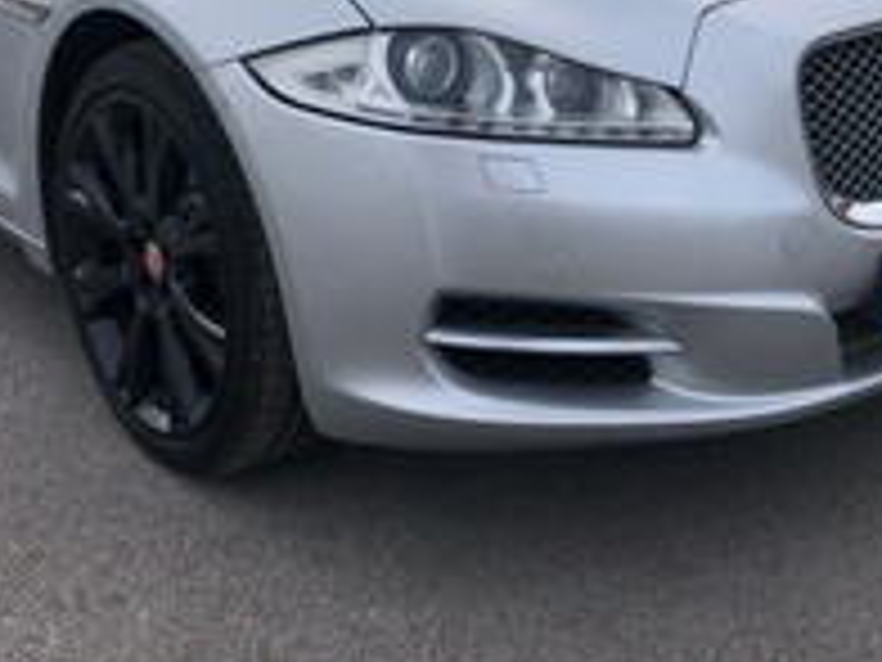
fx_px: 1274
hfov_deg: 38.2
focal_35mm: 50
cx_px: 400
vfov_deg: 28.2
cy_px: 86
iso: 25
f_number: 1.8
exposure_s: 1/2703
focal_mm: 4
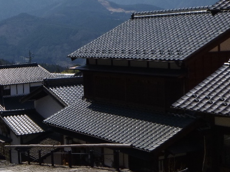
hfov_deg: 24.0
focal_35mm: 78
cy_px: 63
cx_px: 1
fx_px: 518
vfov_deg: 18.9
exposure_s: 1/800
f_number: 4.5
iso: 100
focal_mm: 6.8
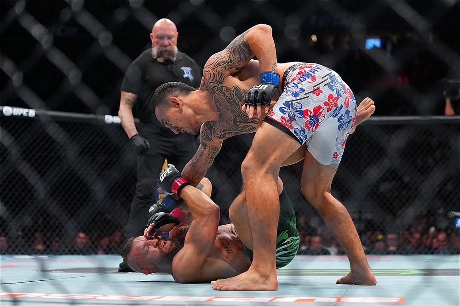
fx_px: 639
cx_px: 230
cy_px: 153
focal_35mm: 50
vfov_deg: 27.0
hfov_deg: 39.6
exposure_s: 1/2500
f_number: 2
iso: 2000
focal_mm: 50
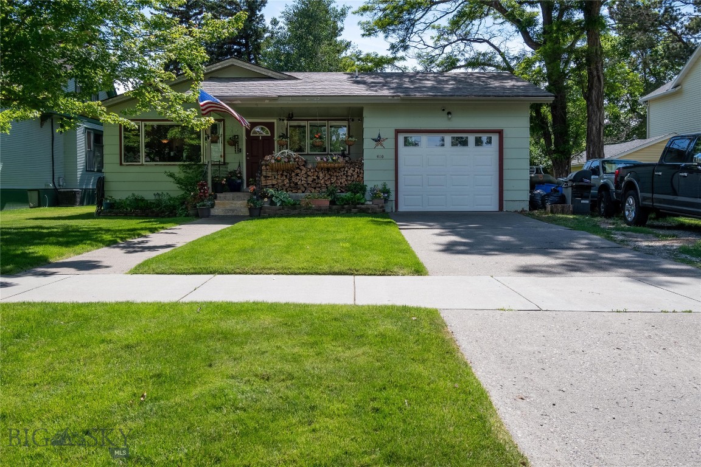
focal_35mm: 30
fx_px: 584
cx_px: 350
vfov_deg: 43.6
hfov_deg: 61.9
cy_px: 234
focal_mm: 20
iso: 400
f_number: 8
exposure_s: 1/3200
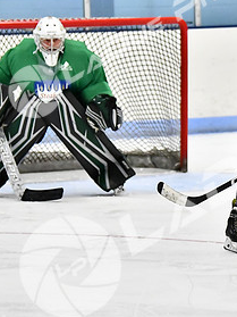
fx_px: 3179
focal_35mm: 348
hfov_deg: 4.3
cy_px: 151
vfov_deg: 5.7
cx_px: 271
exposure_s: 1/1600
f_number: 2.8
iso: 8000
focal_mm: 116
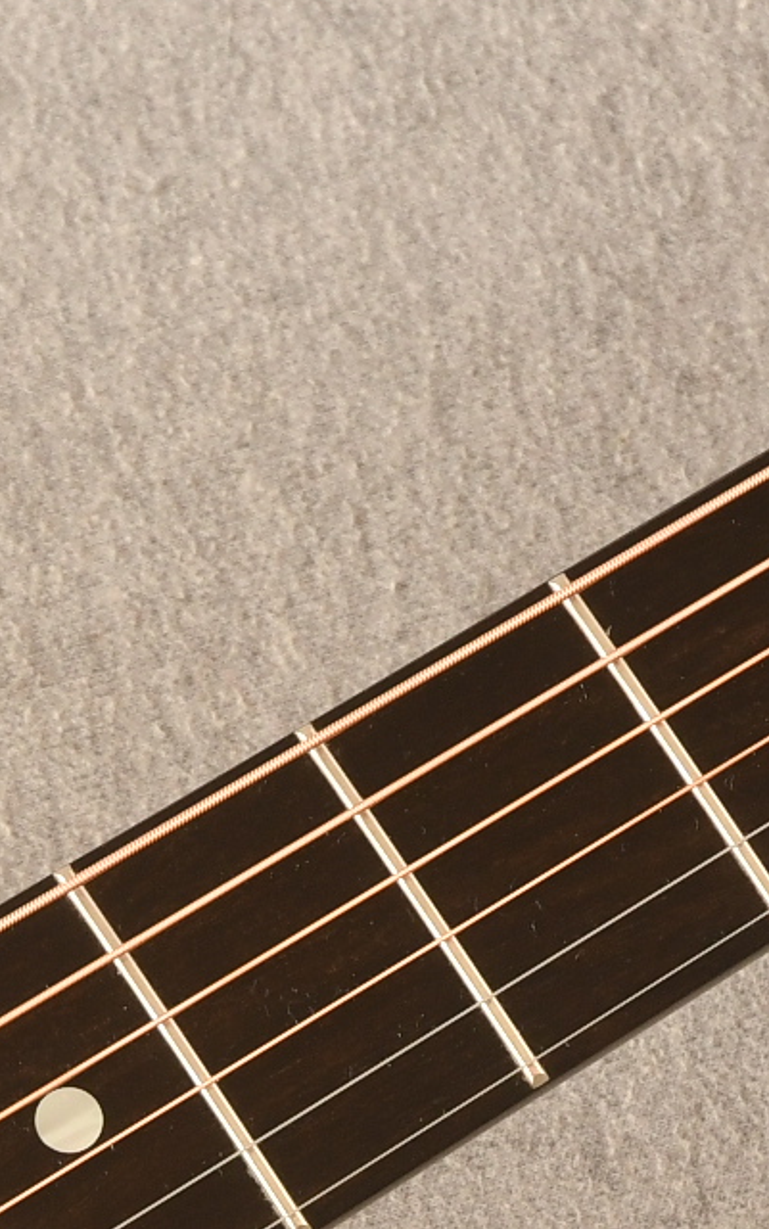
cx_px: -19
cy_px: 1152
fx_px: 11561
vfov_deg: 6.1
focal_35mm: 345
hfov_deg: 3.8
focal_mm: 52
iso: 200
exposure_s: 1/50
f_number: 5
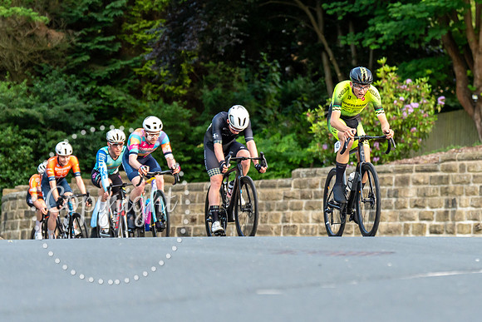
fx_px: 2123
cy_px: 116
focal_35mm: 159
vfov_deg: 8.7
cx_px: 331
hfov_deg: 12.9
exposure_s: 1/1000
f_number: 2.8
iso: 1250
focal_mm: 105
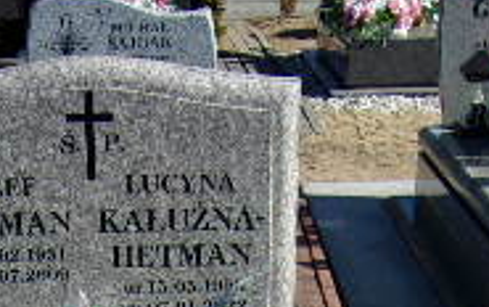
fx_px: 1321
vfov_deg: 12.1
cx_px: 100
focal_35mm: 99
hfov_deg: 20.7
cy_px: 558
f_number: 10.4
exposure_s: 1/100
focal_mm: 4.9
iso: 80
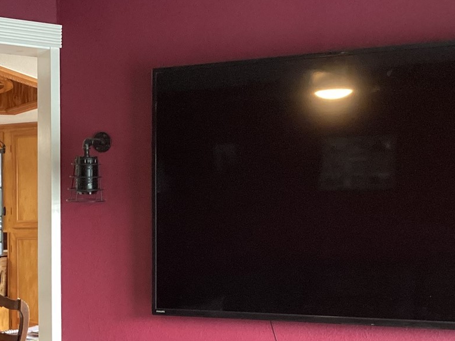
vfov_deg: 22.6
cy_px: 271
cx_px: 92
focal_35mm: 64
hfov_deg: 29.6
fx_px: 841
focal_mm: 3.3
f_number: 2.4
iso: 250
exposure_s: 1/40
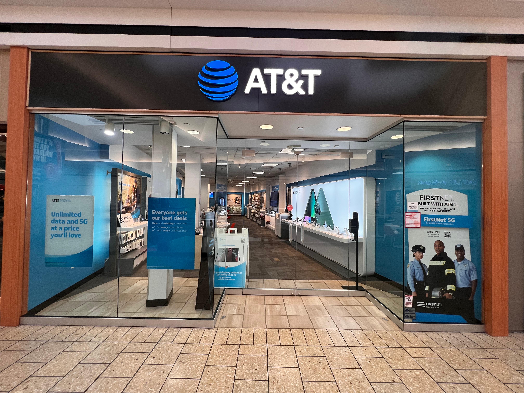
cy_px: 196
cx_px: 262
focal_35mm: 13
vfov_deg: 89.9
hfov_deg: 106.2
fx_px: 197
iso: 125
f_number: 1.8
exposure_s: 1/120
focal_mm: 1.57
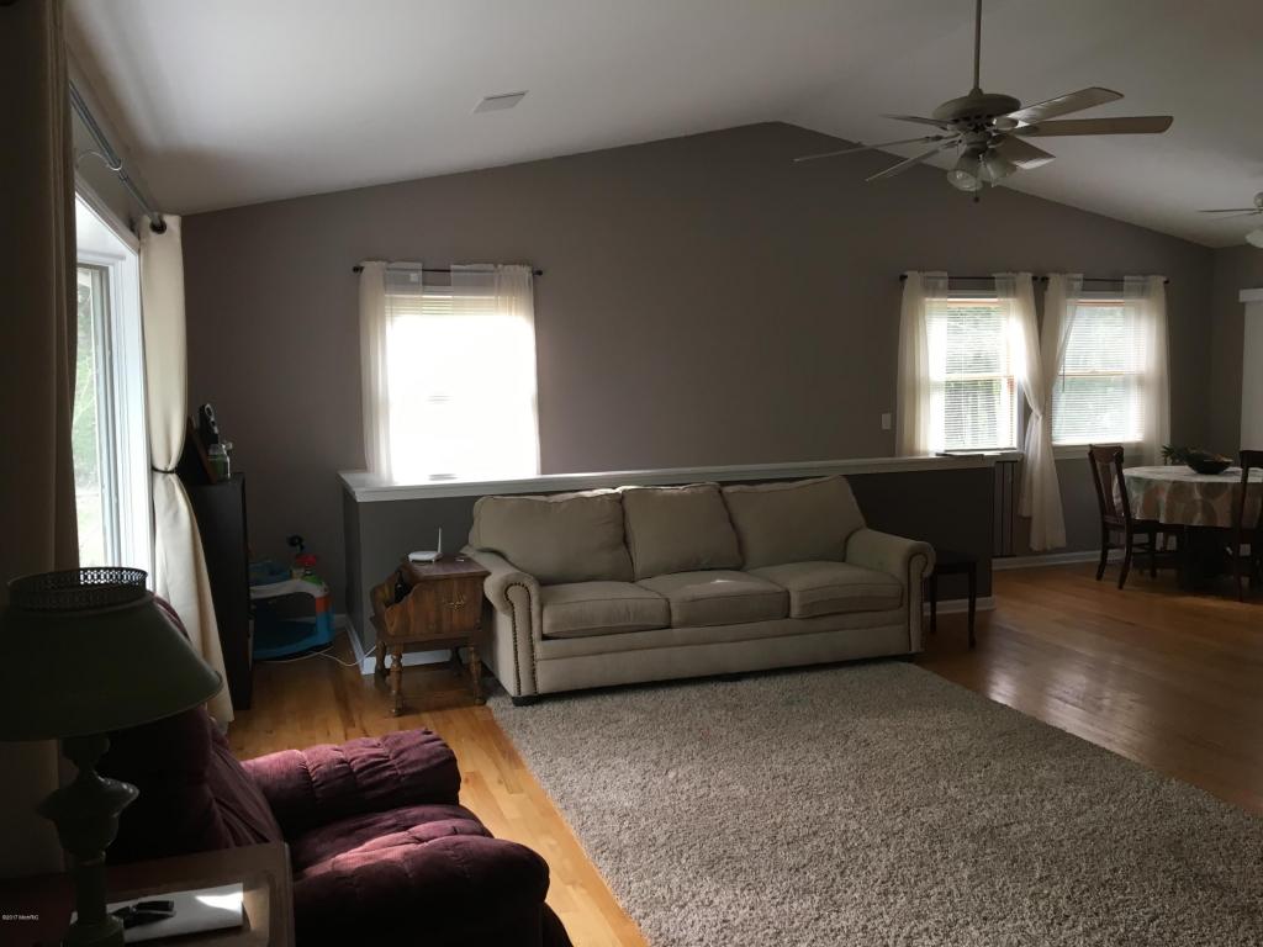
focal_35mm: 29
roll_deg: +0.3
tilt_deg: -5.0
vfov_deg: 48.2
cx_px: 632
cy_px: 474
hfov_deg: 61.7
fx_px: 1058
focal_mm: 4.15
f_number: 2.2
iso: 50
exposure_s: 1/30
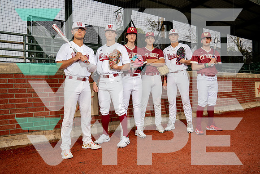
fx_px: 202
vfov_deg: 46.4
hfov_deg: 65.5
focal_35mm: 28
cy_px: 87
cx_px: 130
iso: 400
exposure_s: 1/250
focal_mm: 28
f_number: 11
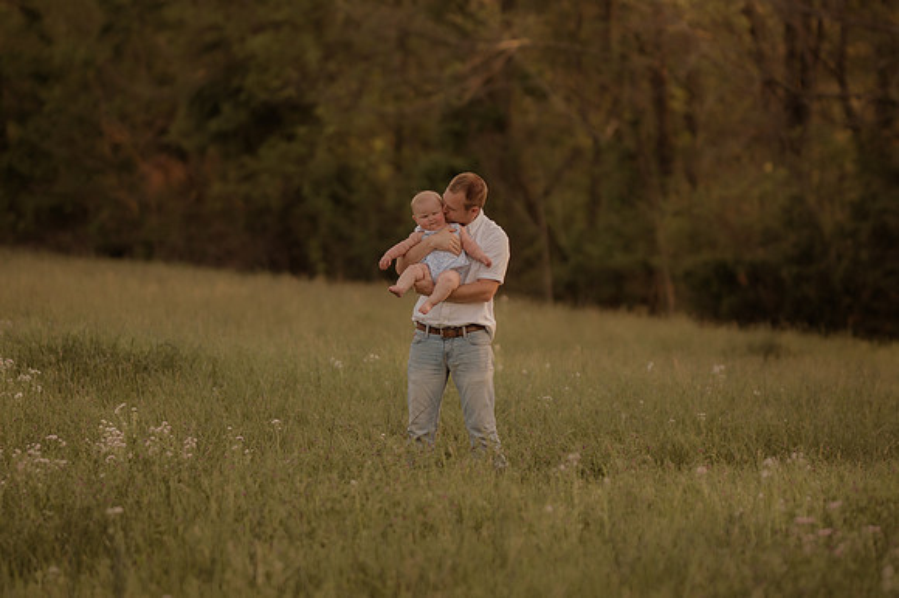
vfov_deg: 10.8
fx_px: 3170
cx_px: 450
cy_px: 299
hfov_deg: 16.1
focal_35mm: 127
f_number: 1.4
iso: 160
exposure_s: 1/800
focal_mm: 85
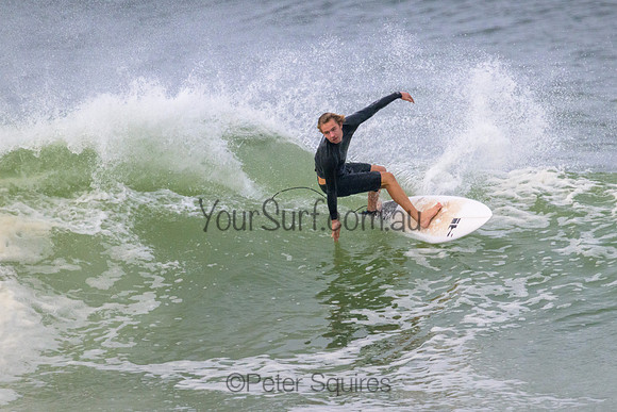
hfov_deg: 2.2
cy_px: 199
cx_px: 356
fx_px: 15819
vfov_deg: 1.5
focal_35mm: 923
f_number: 11
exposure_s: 1/3200
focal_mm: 800
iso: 3600
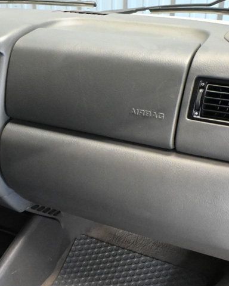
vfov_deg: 31.9
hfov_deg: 25.0
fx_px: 496
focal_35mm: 58
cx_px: 10
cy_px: 192
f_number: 3.8
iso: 7200
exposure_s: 1/60
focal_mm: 19.5
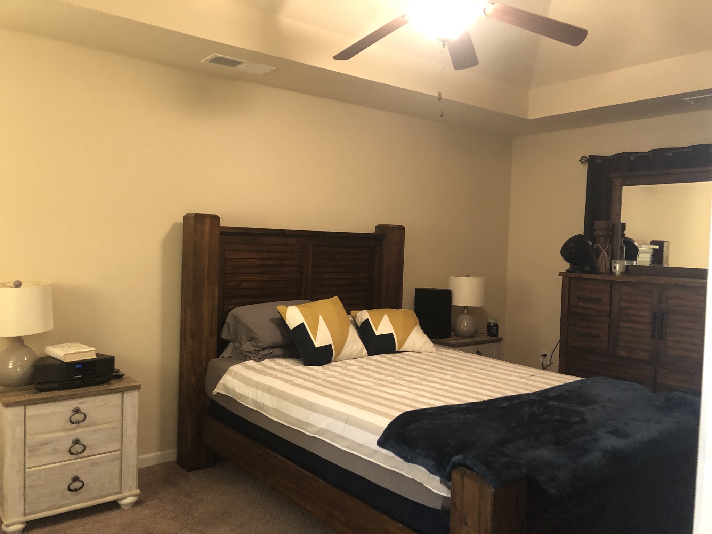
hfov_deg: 63.4
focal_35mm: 28
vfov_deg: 49.7
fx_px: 576
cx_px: 356
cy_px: 267
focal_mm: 3.99
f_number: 1.8
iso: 80
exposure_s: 1/6
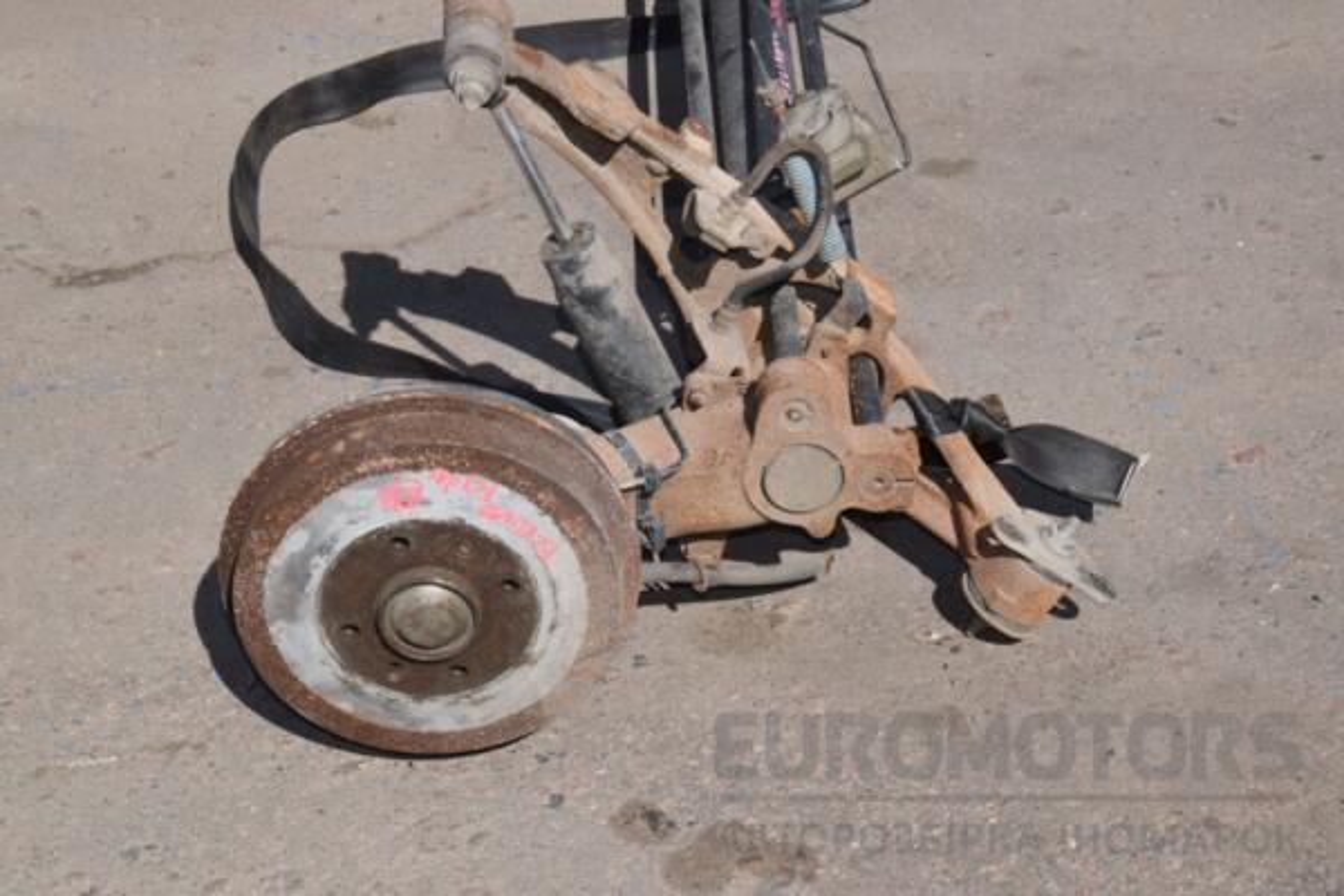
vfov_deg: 18.2
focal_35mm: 75
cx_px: 672
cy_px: 448
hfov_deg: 27.0
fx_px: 2800
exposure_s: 1/200
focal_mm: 50
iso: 800
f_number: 29
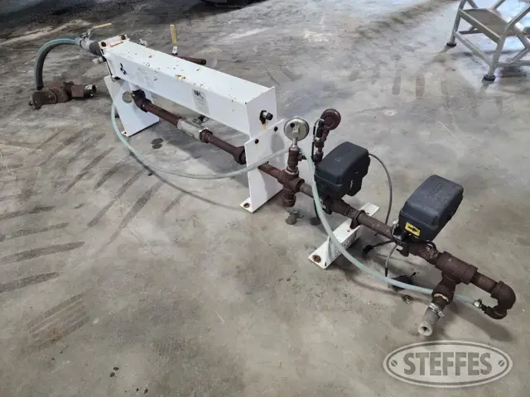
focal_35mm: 23
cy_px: 198
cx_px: 265
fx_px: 352
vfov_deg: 58.9
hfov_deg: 73.9
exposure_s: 1/120
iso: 640
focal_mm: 6.4
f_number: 1.8
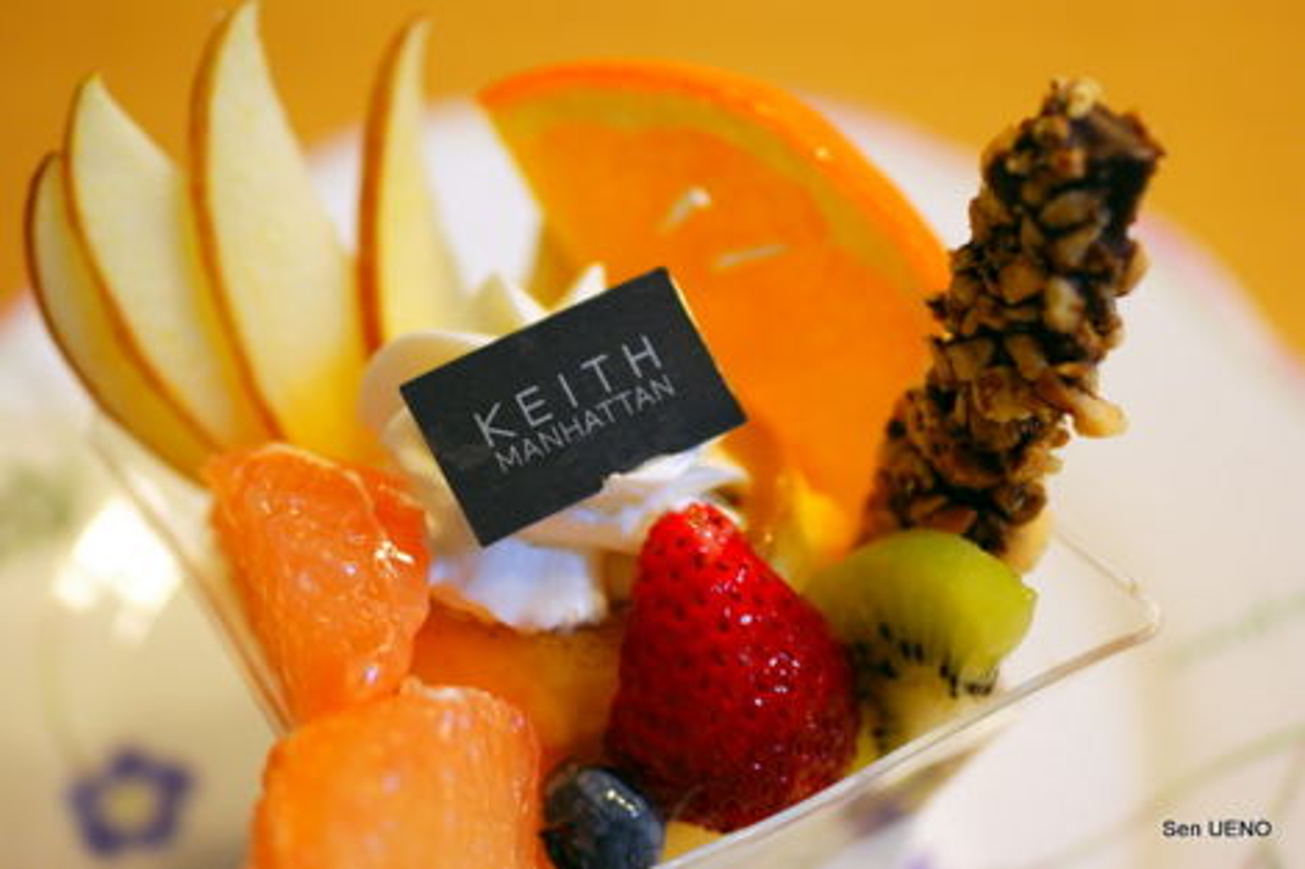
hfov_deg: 27.0
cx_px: 652
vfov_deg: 18.2
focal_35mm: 75
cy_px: 434
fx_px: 2718
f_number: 2.8
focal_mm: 50
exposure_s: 1/60
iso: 400
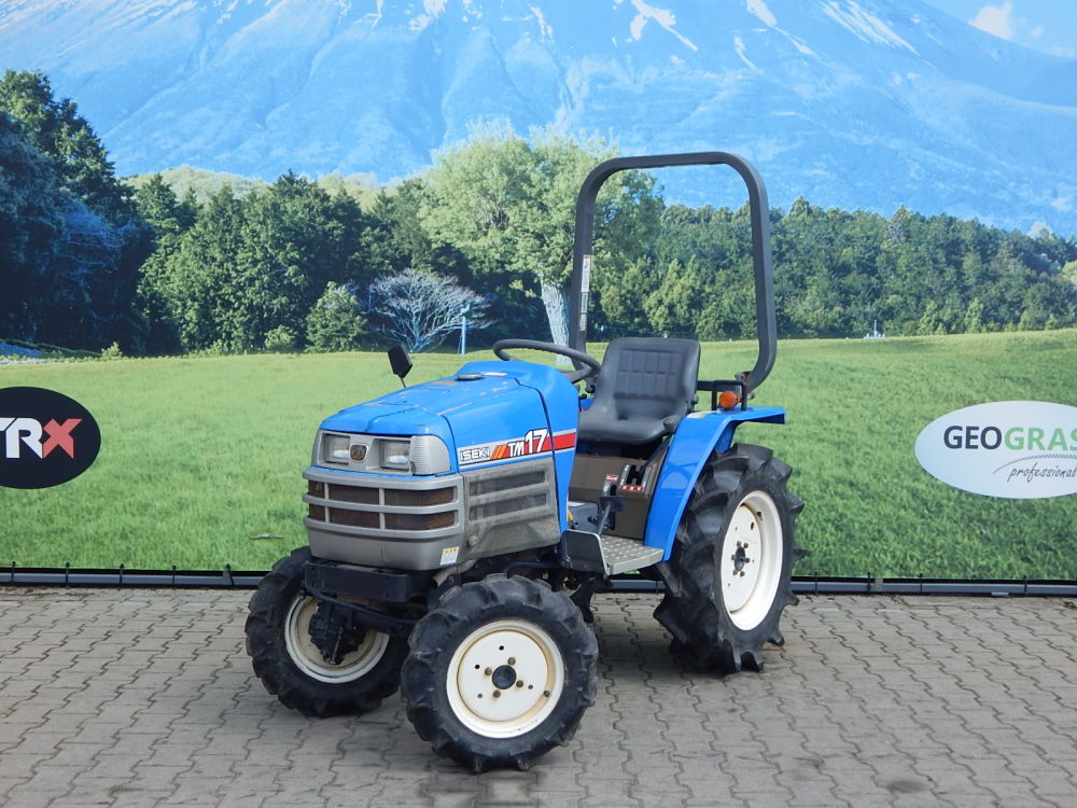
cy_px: 404
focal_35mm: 43
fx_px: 1338
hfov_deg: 43.9
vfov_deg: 33.6
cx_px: 538
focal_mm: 7.7
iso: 125
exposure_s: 1/800
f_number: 3.6
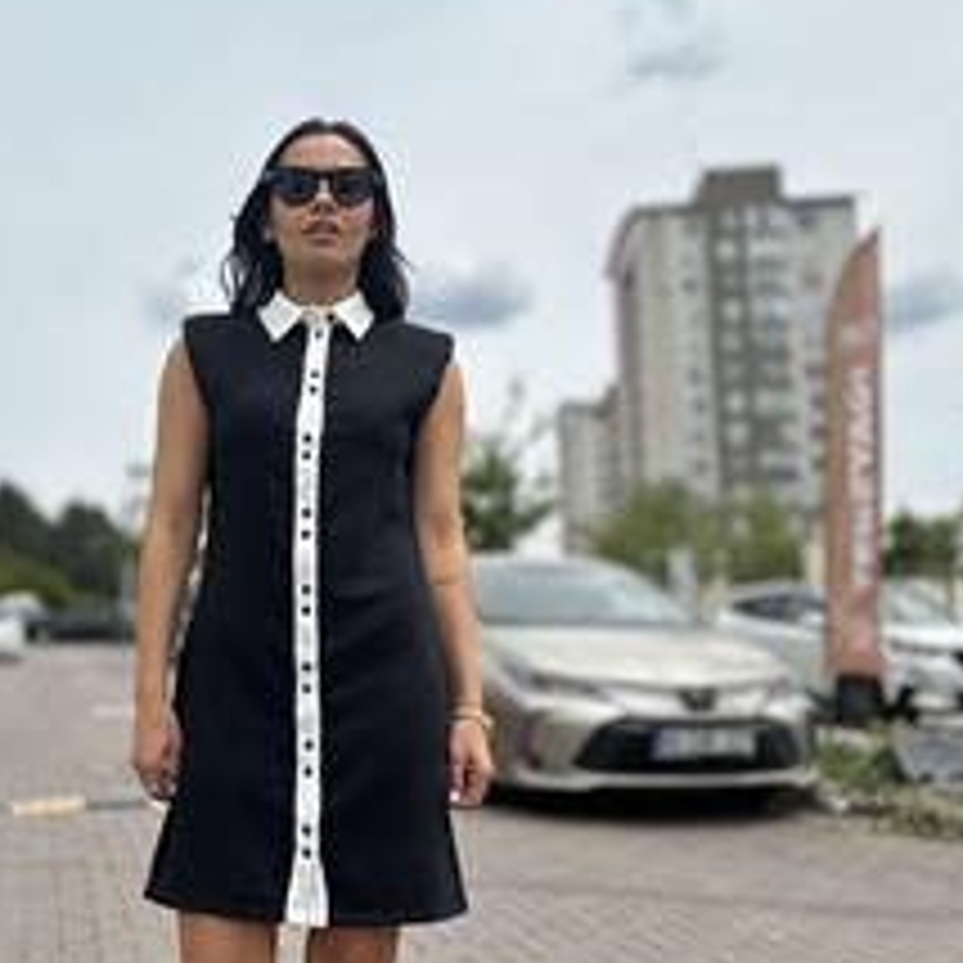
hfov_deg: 40.4
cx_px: 315
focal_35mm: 41
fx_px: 1290
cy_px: 506
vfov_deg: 40.9
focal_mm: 6.86
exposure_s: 1/8929
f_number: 1.78
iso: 80
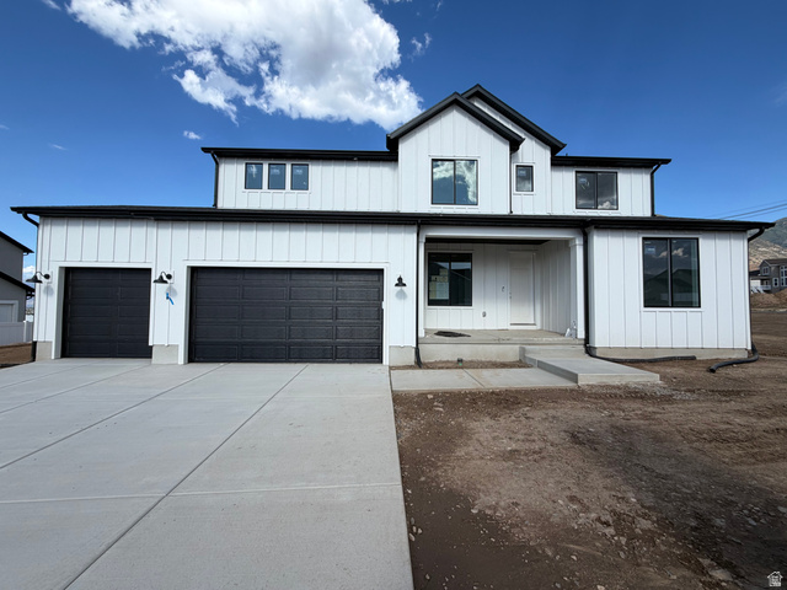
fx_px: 318
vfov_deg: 85.7
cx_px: 394
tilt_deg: +2.3
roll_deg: -0.8
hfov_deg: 102.1
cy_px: 295
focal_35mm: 14
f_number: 2.2
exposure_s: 1/830
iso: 20
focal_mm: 2.22
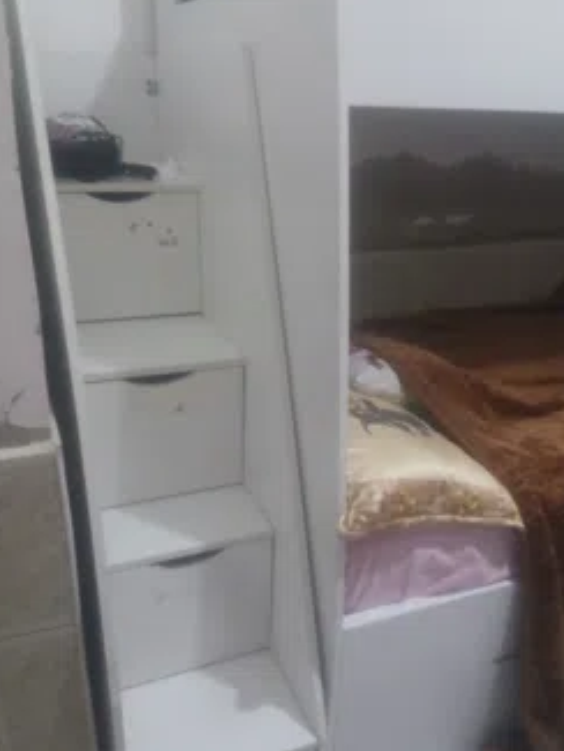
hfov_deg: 44.2
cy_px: 411
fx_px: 695
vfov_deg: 56.7
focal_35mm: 32
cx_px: 294
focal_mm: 3.98
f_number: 1.8
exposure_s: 1/20
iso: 800
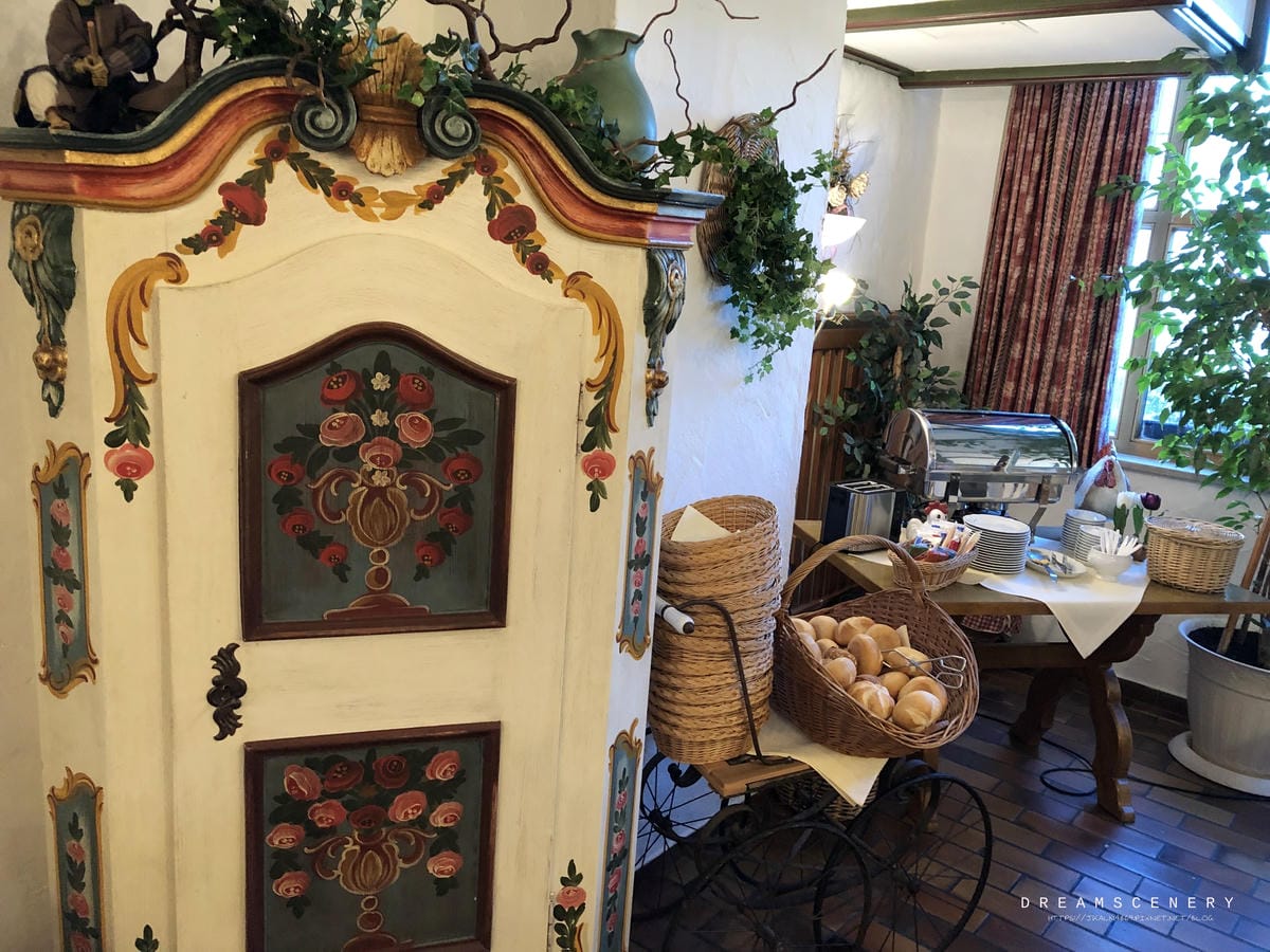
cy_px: 476
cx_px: 635
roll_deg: -4.9
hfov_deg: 63.4
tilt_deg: -13.4
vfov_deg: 49.7
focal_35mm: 28
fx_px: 1027
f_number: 1.8
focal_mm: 3.99
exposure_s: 1/17
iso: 100
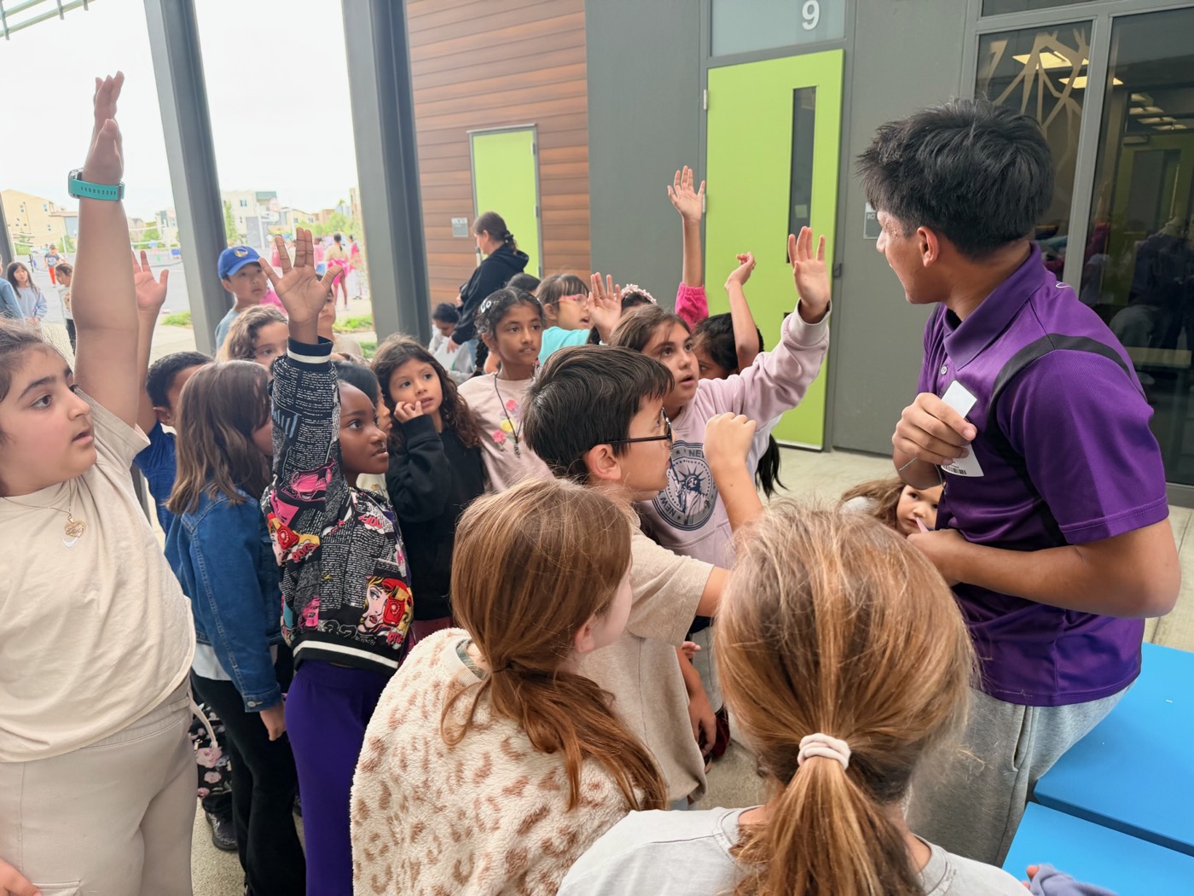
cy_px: 448
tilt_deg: -15.2
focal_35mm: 24
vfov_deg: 56.8
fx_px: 828
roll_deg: +0.1
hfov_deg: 71.6
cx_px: 597
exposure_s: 1/121
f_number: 1.78
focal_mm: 6.76
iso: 80
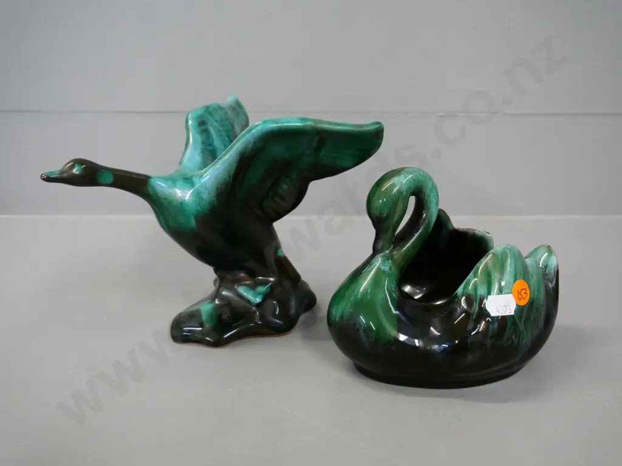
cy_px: 233
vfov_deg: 36.0
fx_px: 719
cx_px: 311
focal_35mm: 40
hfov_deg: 46.8
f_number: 5
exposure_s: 1/80
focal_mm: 20
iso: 3200
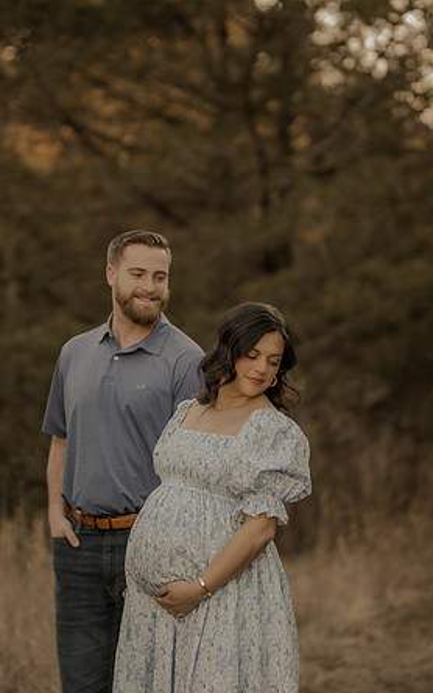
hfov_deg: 10.0
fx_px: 2474
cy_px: 349
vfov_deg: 15.9
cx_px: 209
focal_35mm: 131
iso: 100
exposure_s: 1/250
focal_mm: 85
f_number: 1.4
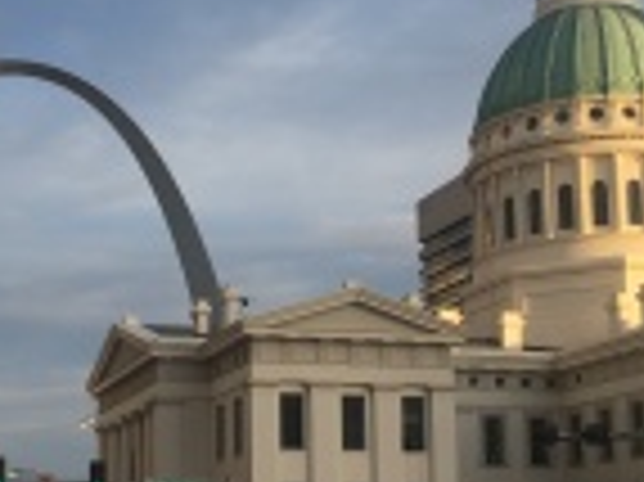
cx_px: 279
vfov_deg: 19.8
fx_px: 1376
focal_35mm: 74
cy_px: 329
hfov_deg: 26.3
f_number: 2.2
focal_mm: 4.15
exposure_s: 1/506
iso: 25
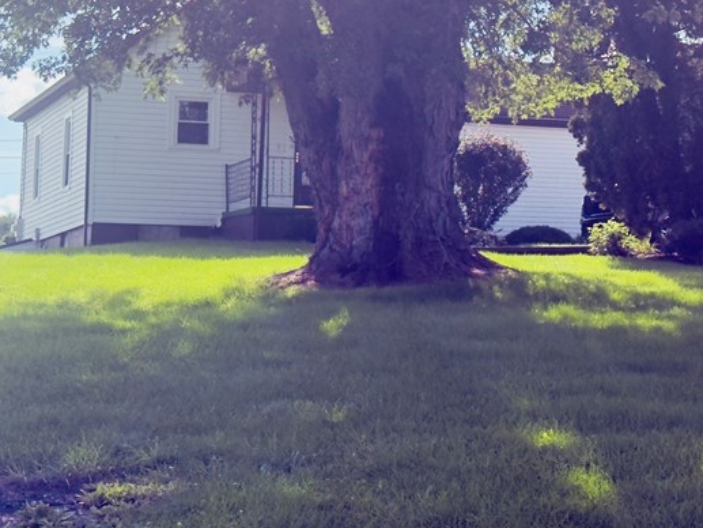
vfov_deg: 15.5
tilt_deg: +7.7
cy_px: 109
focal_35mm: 95
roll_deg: -0.1
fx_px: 1930
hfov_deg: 20.3
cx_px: 608
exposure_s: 1/3704
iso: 100
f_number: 1.78
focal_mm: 6.76
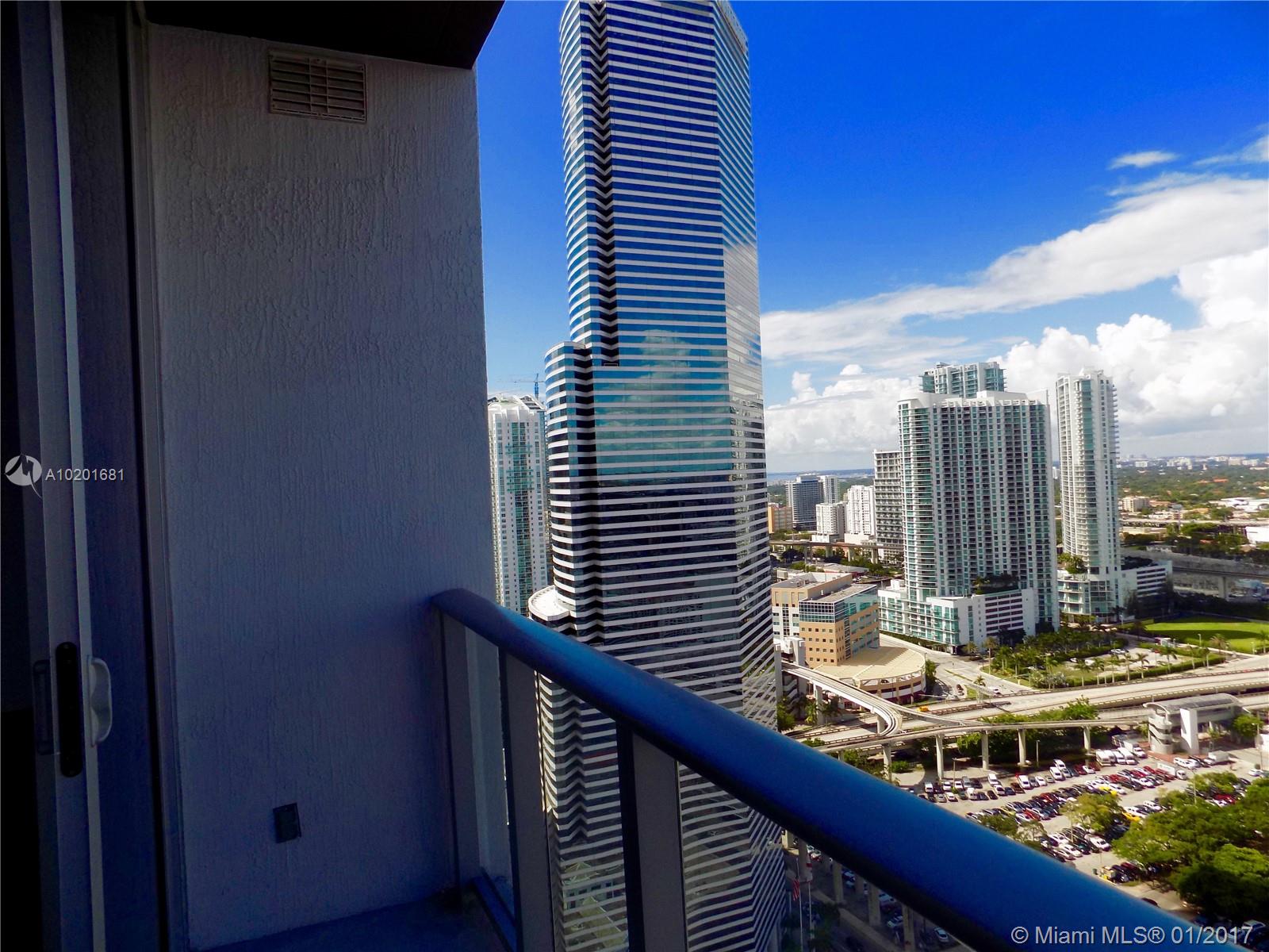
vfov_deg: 58.9
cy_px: 476
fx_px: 843
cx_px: 634
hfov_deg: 73.9
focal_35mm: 23
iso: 80
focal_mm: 4
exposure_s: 1/1250
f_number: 3.1
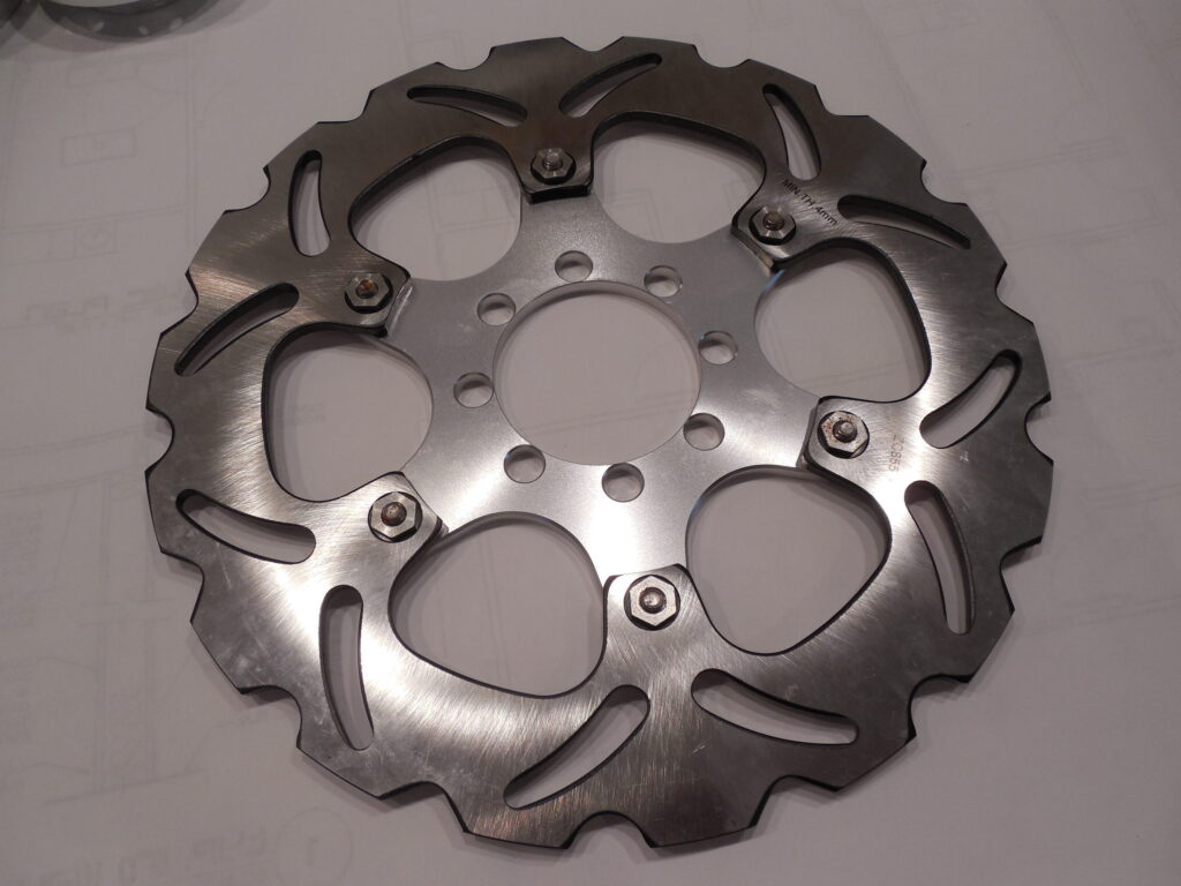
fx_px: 853
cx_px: 590
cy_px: 443
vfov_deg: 54.9
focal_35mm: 25
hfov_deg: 69.4
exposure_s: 1/40
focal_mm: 4.5
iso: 125
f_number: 3.3
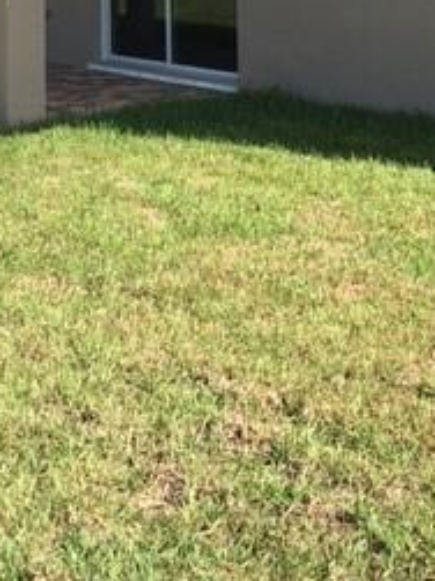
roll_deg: +1.6
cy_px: -83
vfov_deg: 24.3
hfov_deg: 19.9
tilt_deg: +0.1
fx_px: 1241
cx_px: 234
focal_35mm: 74
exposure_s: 1/777
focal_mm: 4.15
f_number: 2.2
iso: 25
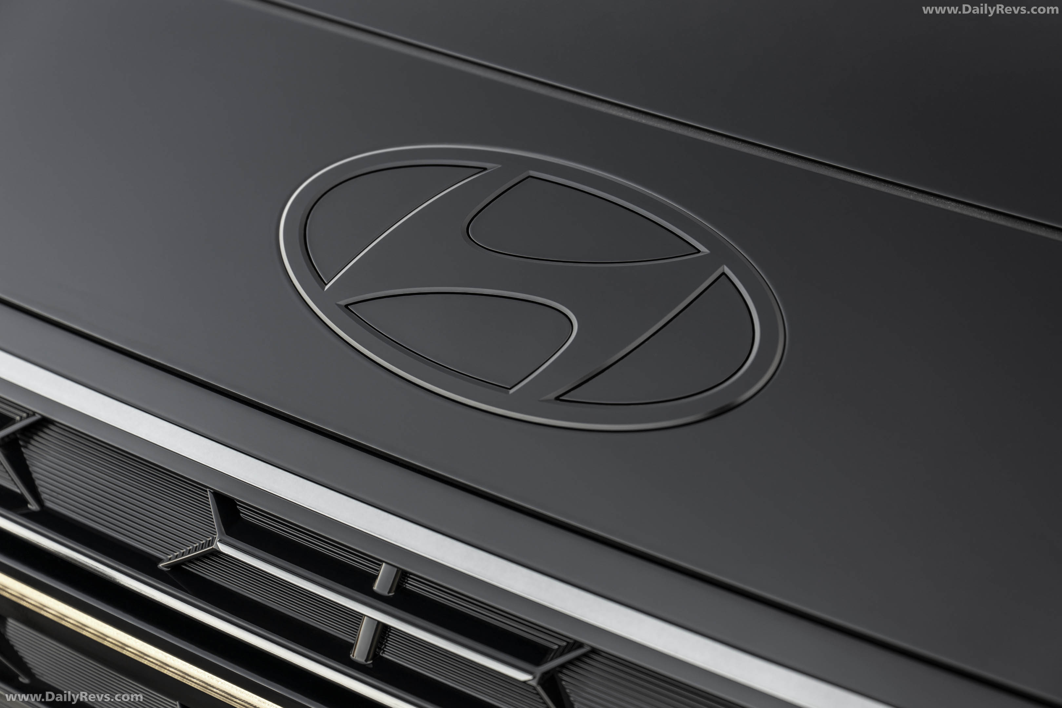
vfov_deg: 19.5
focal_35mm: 70
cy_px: 354
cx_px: 531
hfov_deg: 28.8
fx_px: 2065
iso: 200
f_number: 5
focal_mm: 70
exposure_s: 1/40
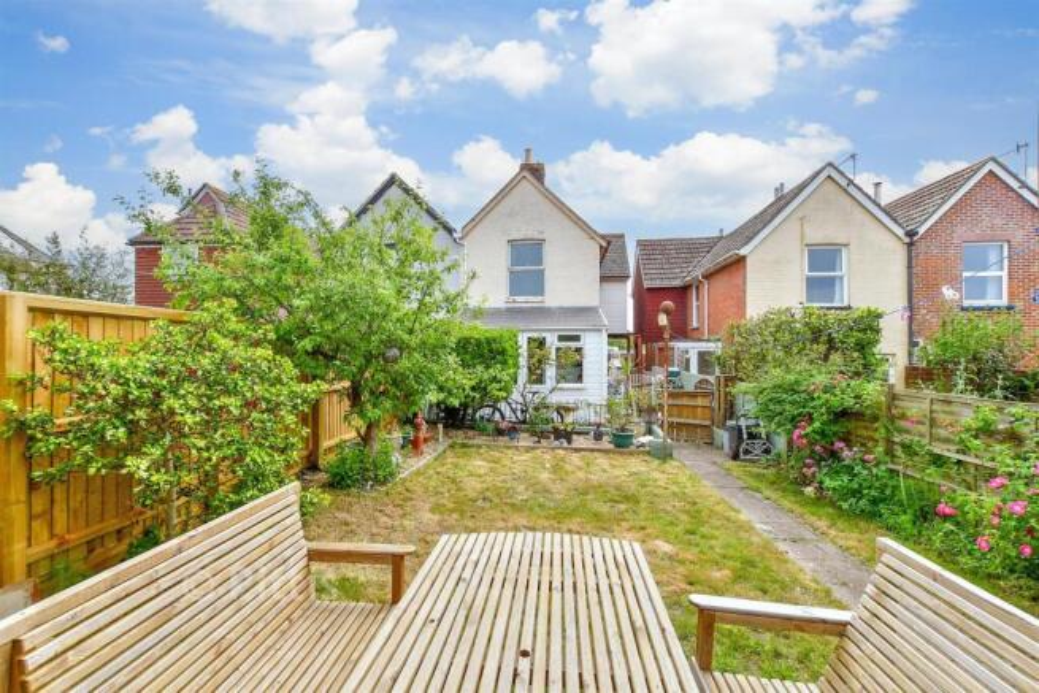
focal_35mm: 15
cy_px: 346
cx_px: 520
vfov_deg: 77.4
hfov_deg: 100.4
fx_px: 433
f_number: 8
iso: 320
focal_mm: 10
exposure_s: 1/320
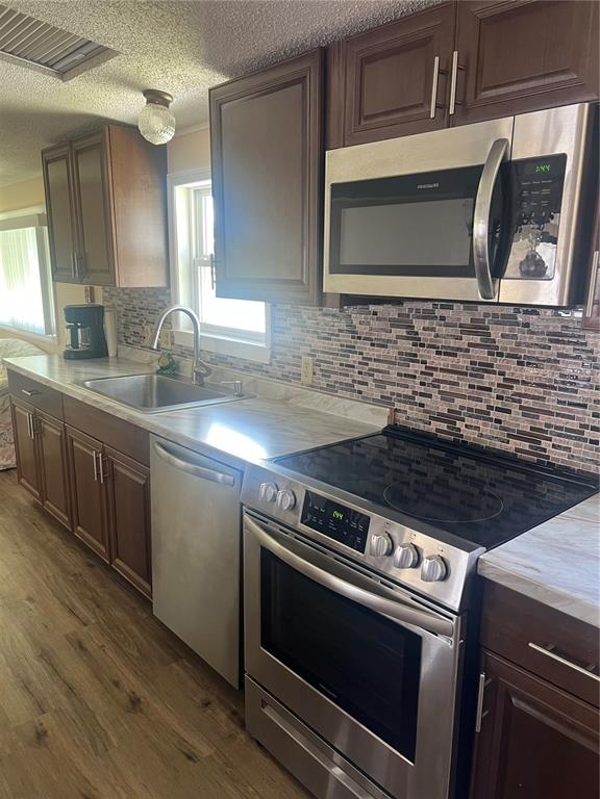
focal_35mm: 26
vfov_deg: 67.3
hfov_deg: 53.1
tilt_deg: -11.1
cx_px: 300
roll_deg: -0.5
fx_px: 601
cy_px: 400
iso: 160
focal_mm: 5.7
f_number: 1.5
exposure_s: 1/60
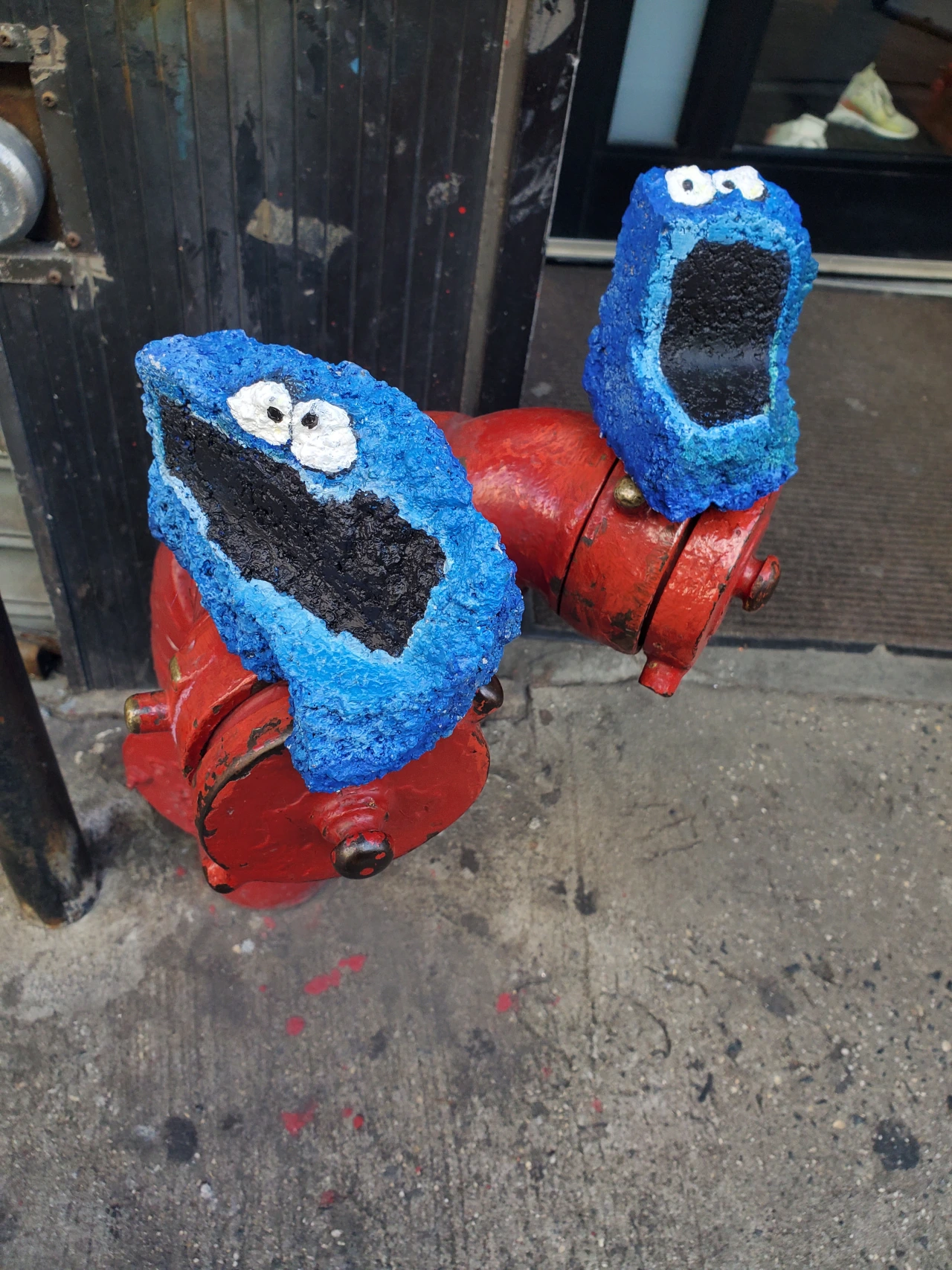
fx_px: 954
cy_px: 635
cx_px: 476
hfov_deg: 53.1
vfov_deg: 67.3
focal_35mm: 26
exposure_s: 1/120
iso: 100
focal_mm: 4.3
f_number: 2.4
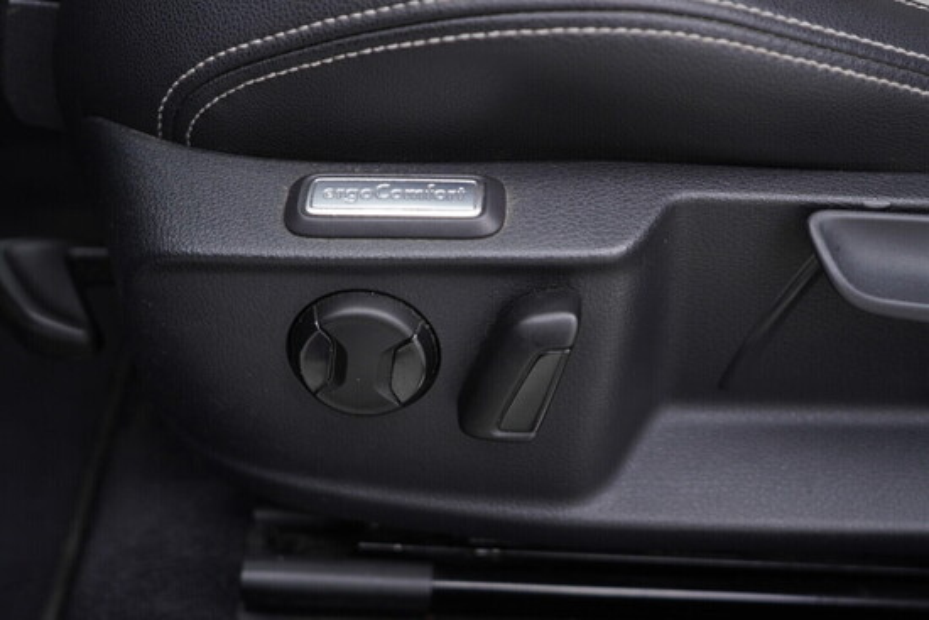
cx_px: 464
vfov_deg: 36.9
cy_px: 310
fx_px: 929
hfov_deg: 53.1
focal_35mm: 36
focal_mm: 24
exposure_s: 1/40
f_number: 2.8
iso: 125
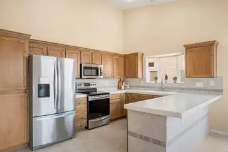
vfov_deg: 57.3
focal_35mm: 22
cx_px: 106
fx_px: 139
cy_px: 77
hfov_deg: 78.5
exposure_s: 1/15
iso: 250
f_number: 9
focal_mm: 20
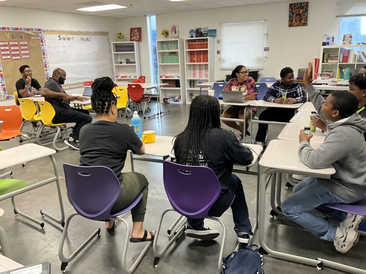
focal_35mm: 29
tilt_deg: -15.9
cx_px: 183
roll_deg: +1.6
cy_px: 137
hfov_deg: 61.7
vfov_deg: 48.2
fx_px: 307
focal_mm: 3
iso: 125
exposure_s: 1/60
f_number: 1.8
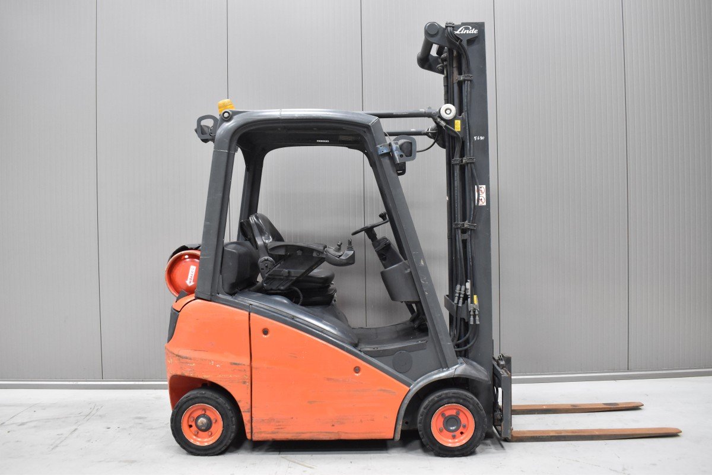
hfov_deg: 61.9
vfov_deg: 43.6
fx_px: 593
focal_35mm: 30
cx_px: 356
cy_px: 238
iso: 1600
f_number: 5
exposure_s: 1/25
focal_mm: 20
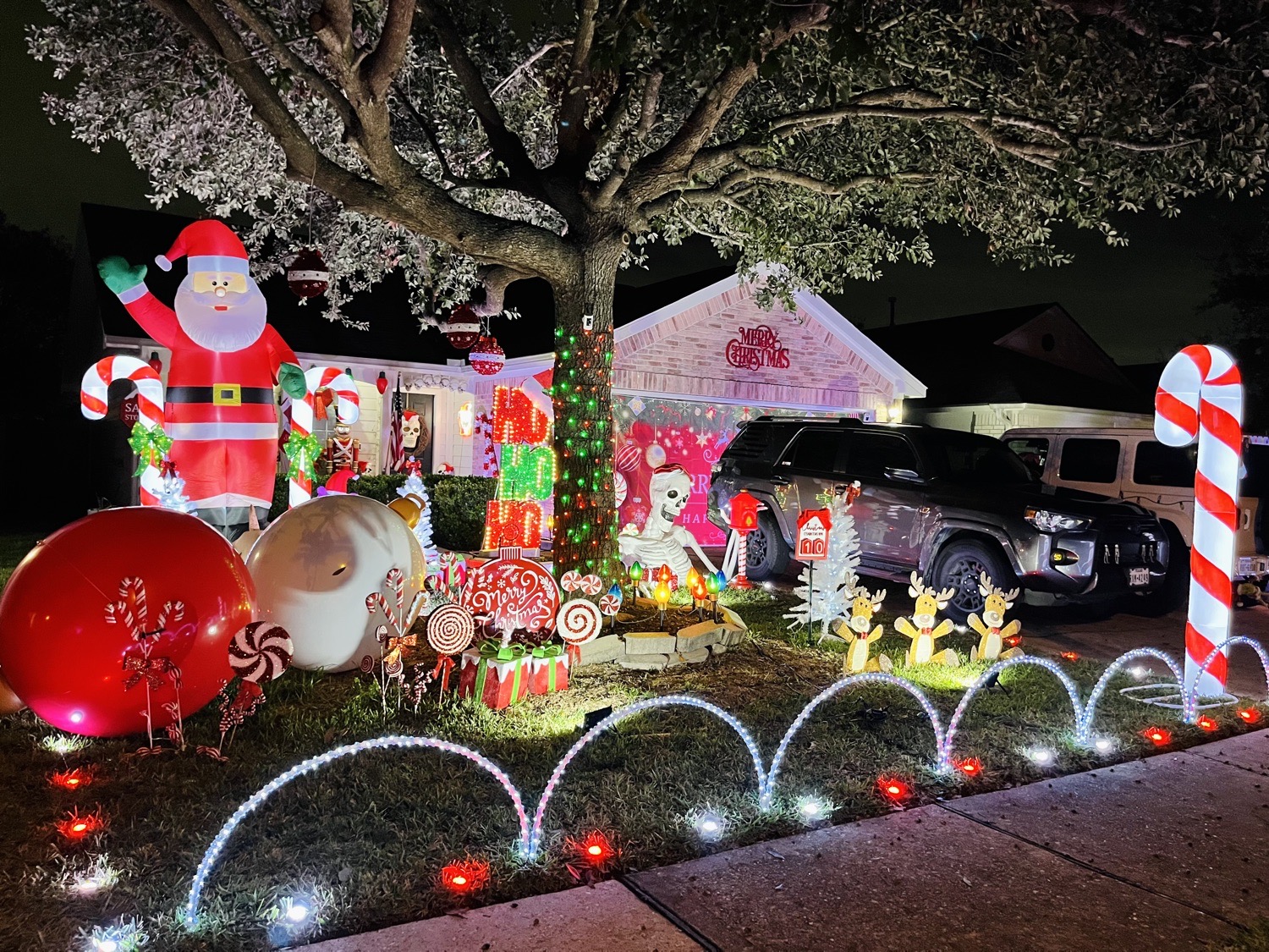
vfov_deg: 53.1
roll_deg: -1.6
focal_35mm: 26
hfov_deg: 67.3
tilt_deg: +0.5
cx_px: 634
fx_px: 953
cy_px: 476
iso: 500
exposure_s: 1/40
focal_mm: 5.1
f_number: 1.6
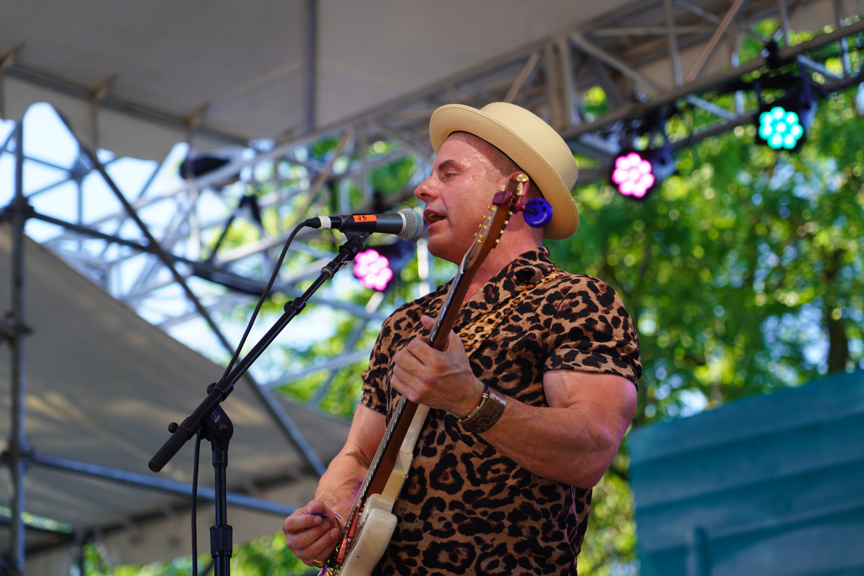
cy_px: 288
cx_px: 432
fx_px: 2520
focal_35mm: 105
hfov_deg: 19.5
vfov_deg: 13.0
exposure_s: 1/125
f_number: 4
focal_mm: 105
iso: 100
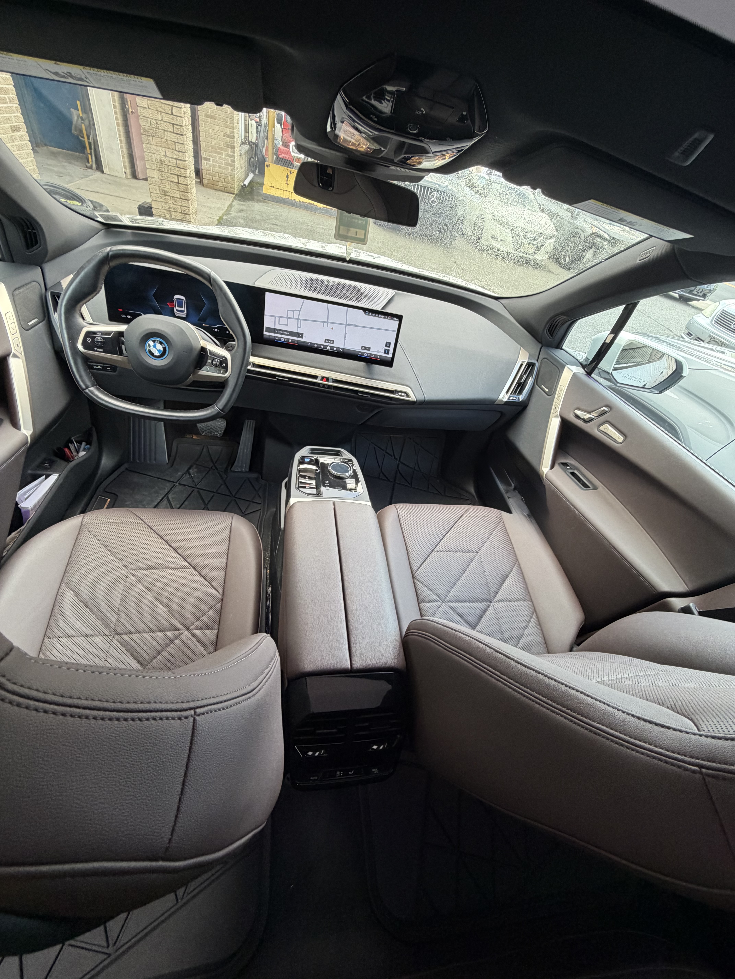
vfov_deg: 102.1
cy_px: 490
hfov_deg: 85.7
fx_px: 396
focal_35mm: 14
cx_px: 368
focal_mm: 2.22
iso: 160
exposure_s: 1/98
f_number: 2.2
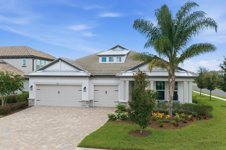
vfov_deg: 45.0
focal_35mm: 29
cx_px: 113
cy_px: 76
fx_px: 182
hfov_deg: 63.7
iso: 100
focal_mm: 14.4
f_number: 3.2
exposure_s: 1/500
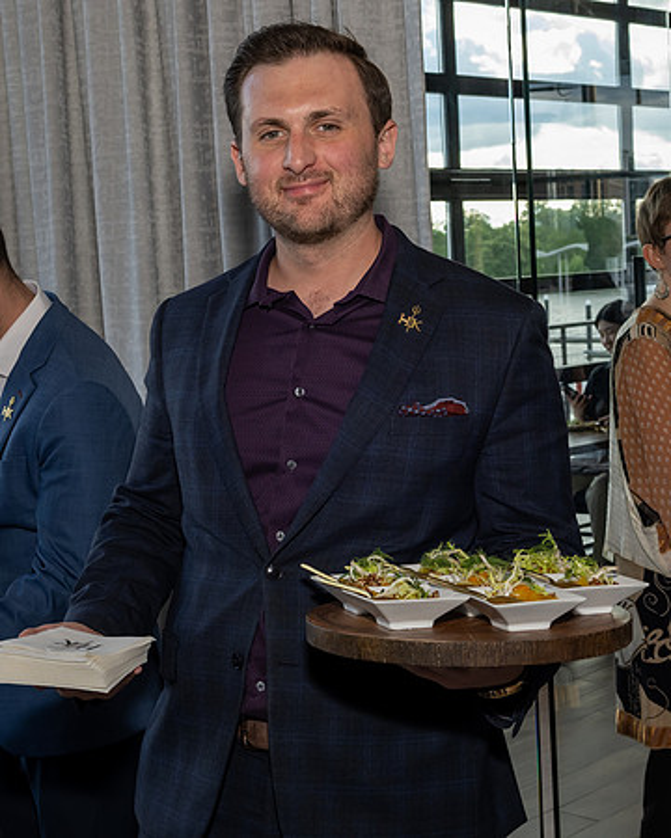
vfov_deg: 29.2
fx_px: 1608
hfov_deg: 23.6
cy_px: 410
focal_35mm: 65
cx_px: 321
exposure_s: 1/250
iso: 500
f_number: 7.1
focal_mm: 30
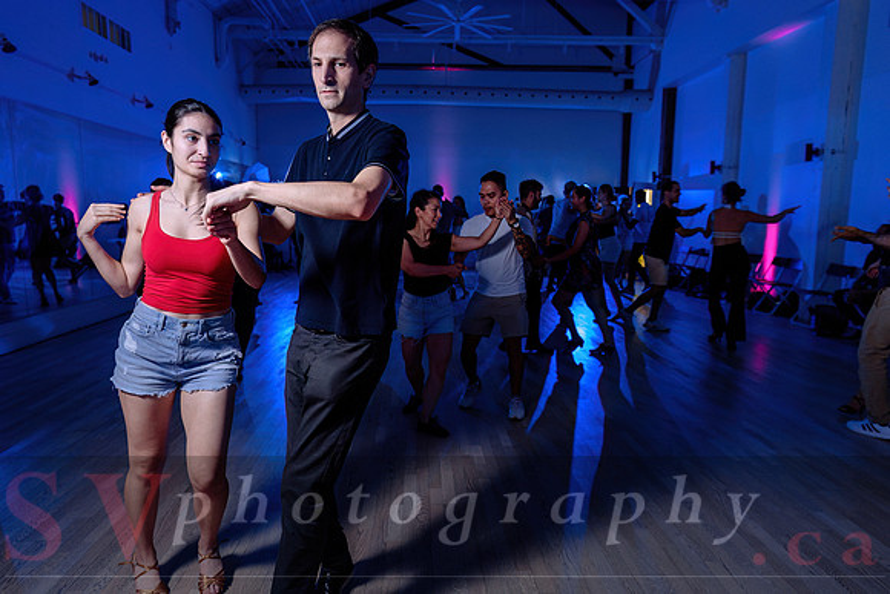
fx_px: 593
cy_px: 297
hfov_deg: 73.7
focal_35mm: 24
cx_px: 445
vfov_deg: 53.2
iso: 1000
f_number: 3.5
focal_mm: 24
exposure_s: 1/160
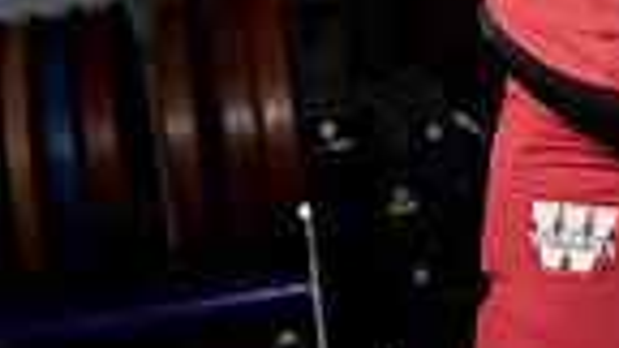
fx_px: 2741
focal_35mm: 167
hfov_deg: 12.7
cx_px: 640
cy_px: -481
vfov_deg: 6.9
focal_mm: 51
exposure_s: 1/250
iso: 640
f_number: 5.6
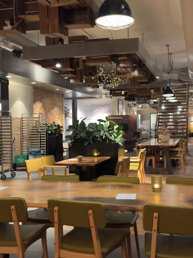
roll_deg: -1.8
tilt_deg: +1.3
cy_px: 129
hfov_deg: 30.3
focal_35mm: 48
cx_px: 96
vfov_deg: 39.7
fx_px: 357
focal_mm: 6.86
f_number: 1.78
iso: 250
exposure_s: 1/33
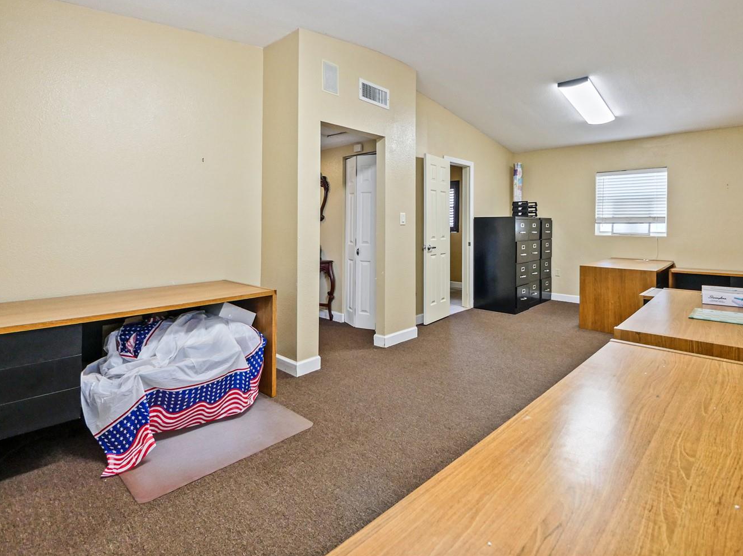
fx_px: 365
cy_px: 219
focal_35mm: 17
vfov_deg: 73.8
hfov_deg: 90.7
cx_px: 413
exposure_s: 1/60
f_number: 4
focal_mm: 7
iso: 1000
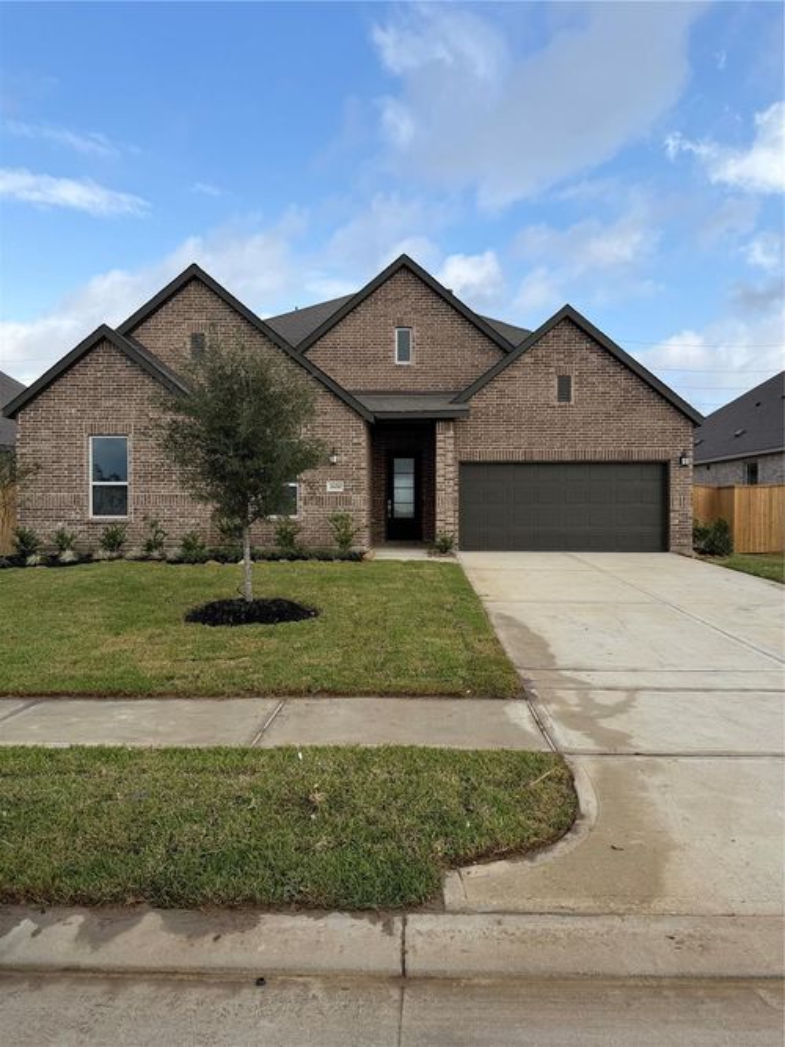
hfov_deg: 56.8
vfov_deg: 71.6
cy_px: 524
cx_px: 392
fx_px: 726
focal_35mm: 24
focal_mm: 6.76
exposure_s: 1/2907
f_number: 1.78
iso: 80
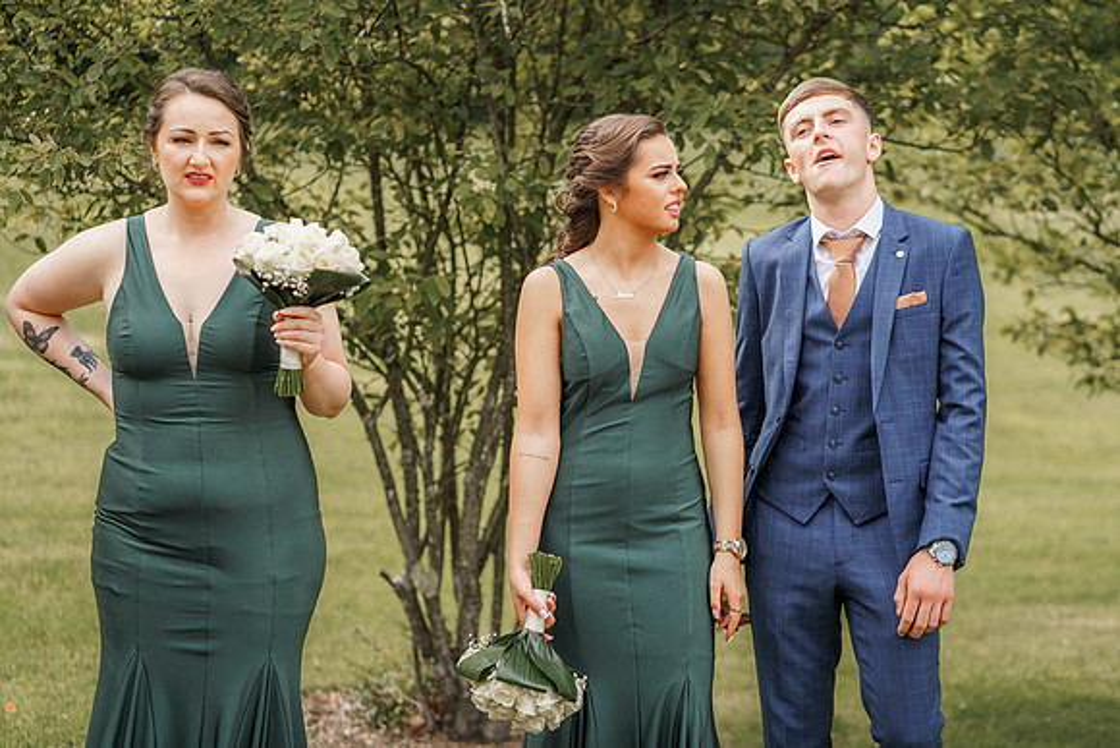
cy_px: 374
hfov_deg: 23.9
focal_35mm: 85
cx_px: 560
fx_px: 2645
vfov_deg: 16.1
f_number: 2.8
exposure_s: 1/640
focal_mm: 85
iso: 100
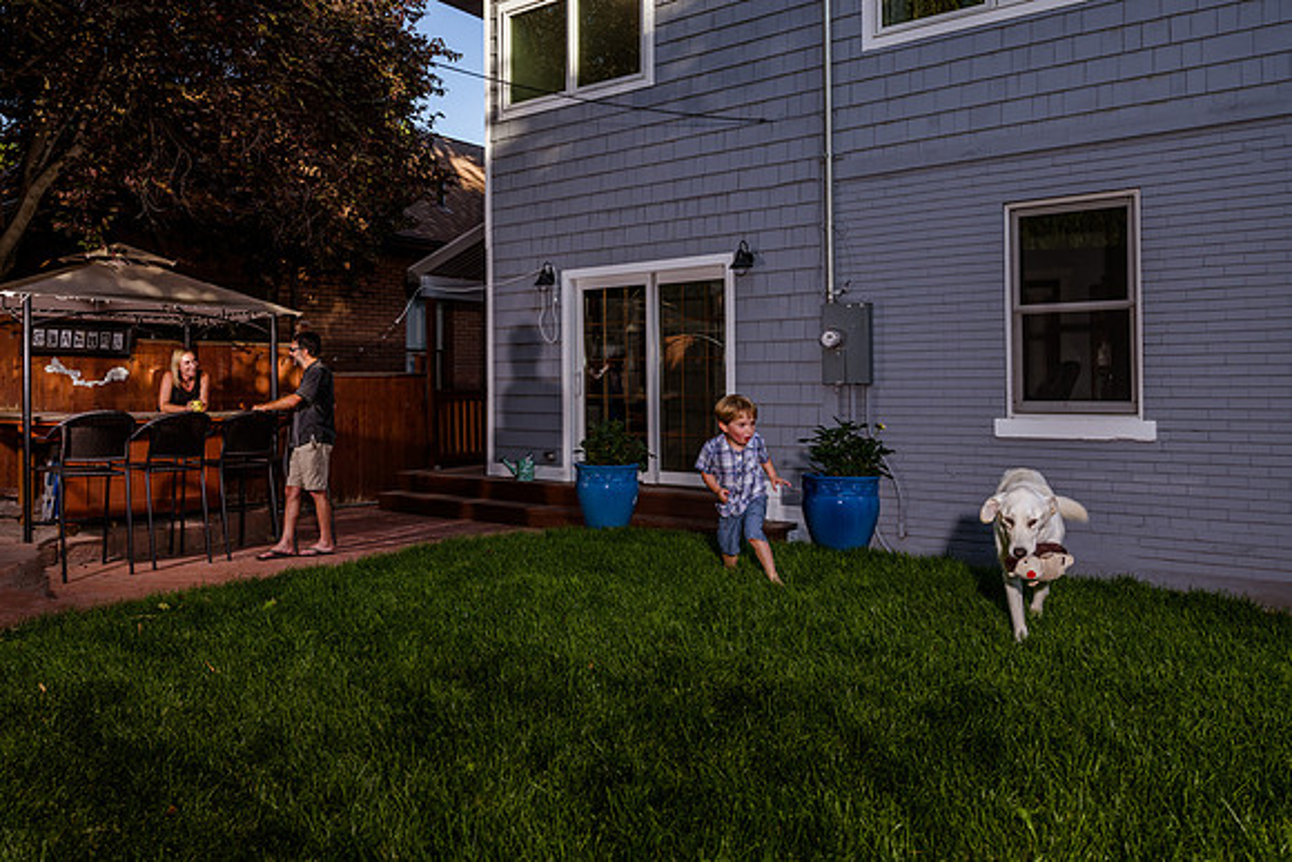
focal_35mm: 27
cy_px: 375
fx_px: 980
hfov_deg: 66.5
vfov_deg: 47.4
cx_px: 561
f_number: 5.6
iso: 125
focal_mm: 24
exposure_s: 1/320
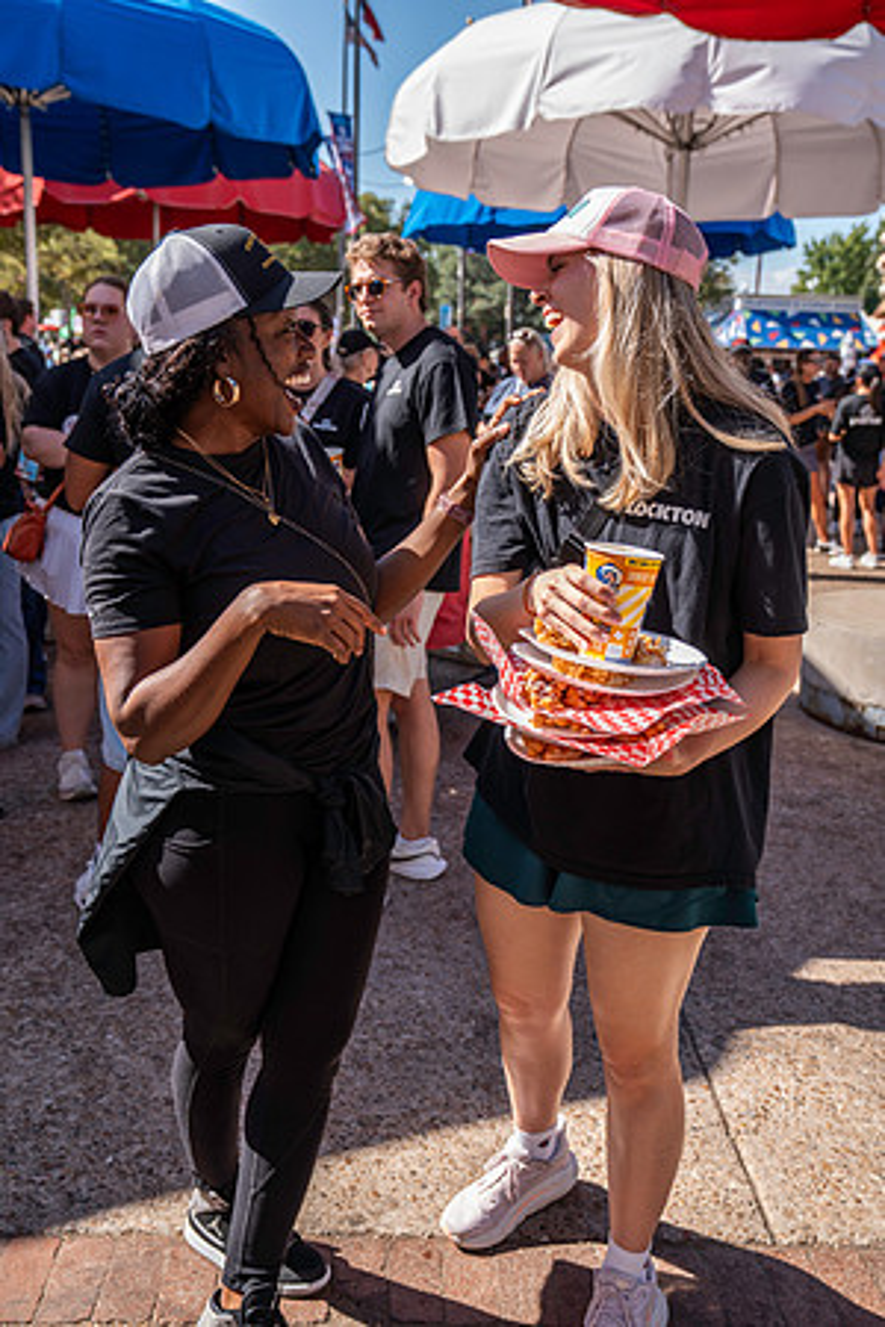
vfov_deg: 55.8
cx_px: 442
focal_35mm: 34
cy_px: 664
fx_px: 1254
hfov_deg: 38.9
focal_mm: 34
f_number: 4.5
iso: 100
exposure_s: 1/320
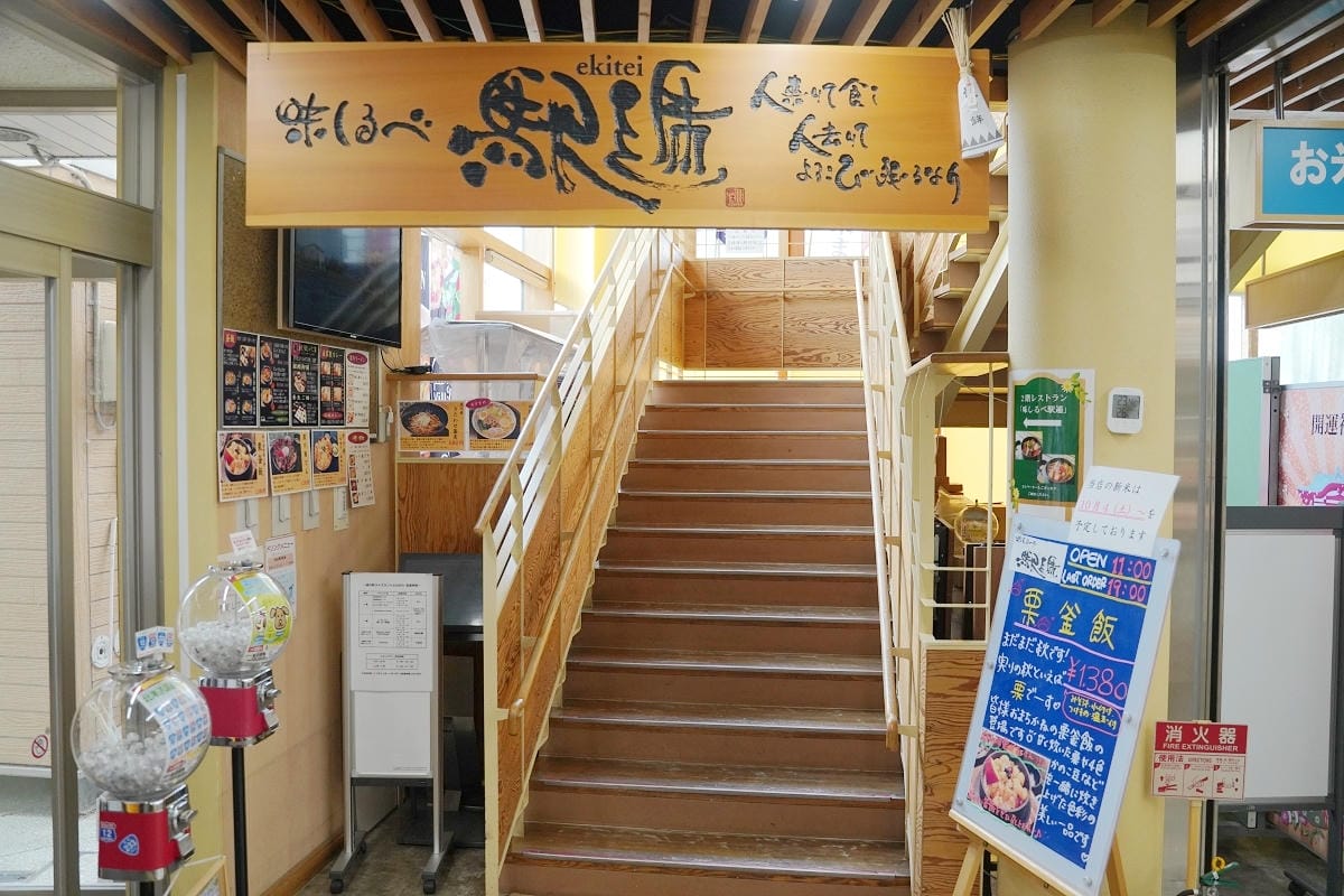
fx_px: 1045
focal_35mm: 28
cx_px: 672
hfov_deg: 65.5
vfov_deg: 46.4
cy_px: 448
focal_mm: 28
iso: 1600
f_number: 3.5
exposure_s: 1/160
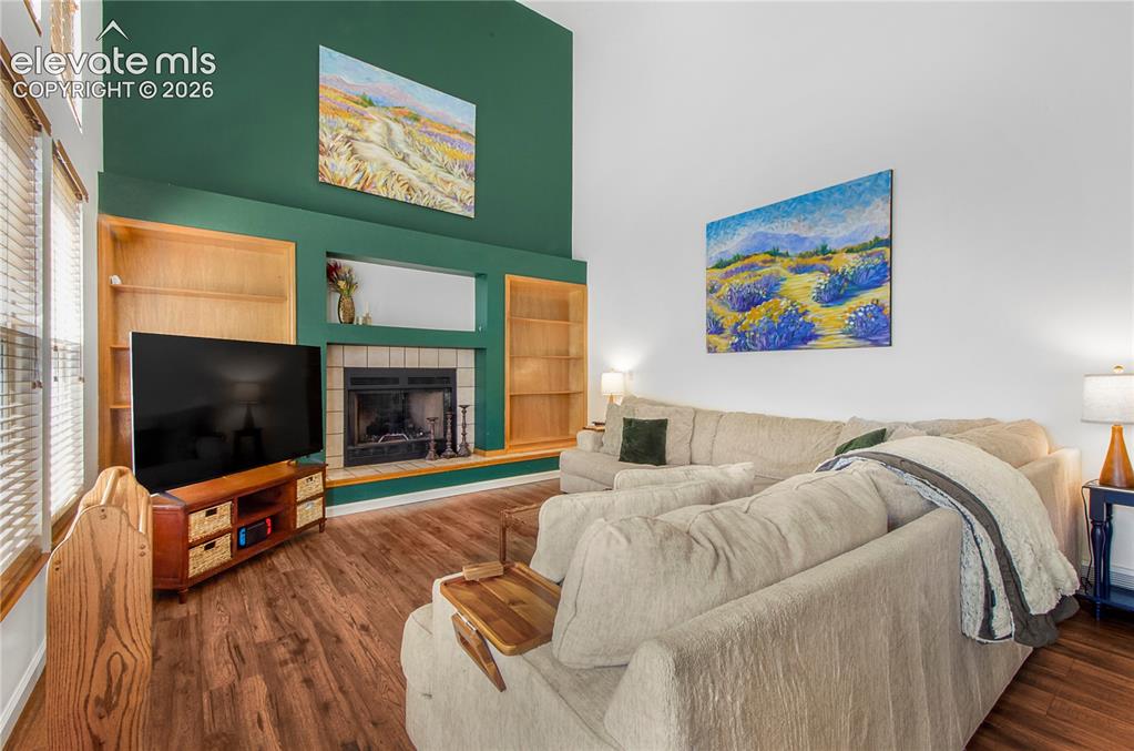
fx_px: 471
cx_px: 567
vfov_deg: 77.0
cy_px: 376
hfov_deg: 100.5
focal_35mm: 15
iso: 500
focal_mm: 10
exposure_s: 1.5
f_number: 22
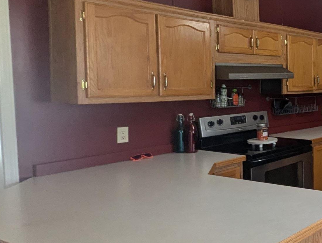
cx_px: 428
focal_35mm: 36
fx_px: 335
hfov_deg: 34.3
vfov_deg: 39.6
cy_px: 99
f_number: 2.2
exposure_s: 1/120
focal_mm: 1.95
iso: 144
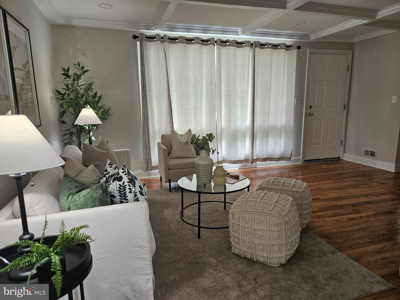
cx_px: 200
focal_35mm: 23
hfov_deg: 73.9
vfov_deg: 58.9
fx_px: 266
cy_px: 150
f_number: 1.8
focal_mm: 5.4
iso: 160
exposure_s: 1/120
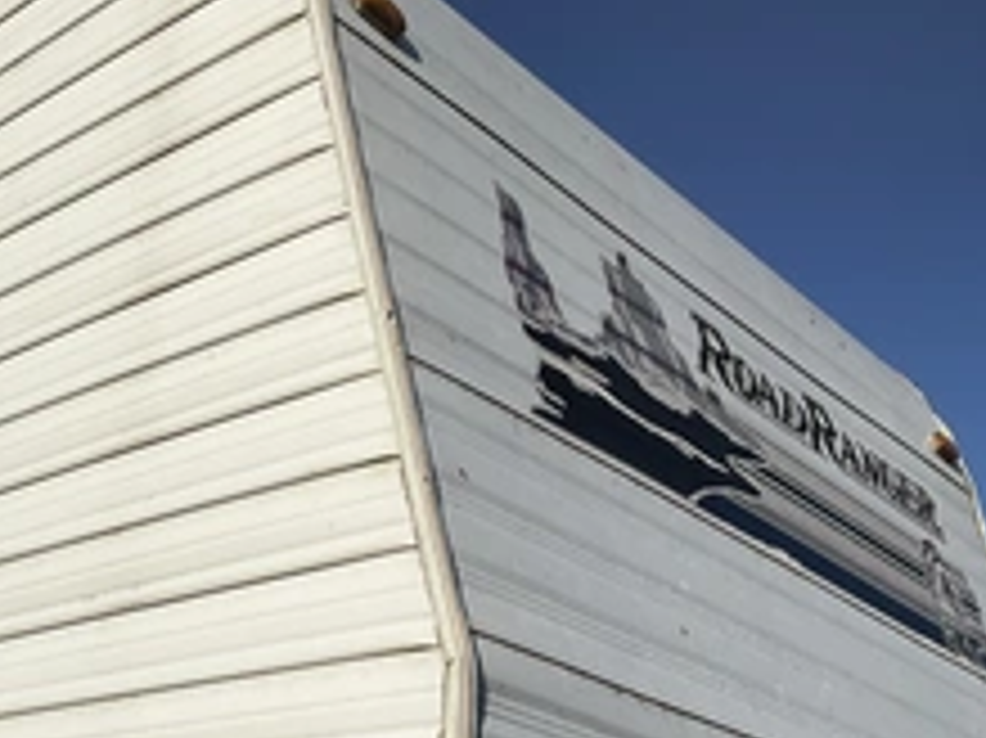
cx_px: 95
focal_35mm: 53
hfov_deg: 34.2
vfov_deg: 27.4
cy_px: 454
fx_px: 1509
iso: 25
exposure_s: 1/6536
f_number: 1.8
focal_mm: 3
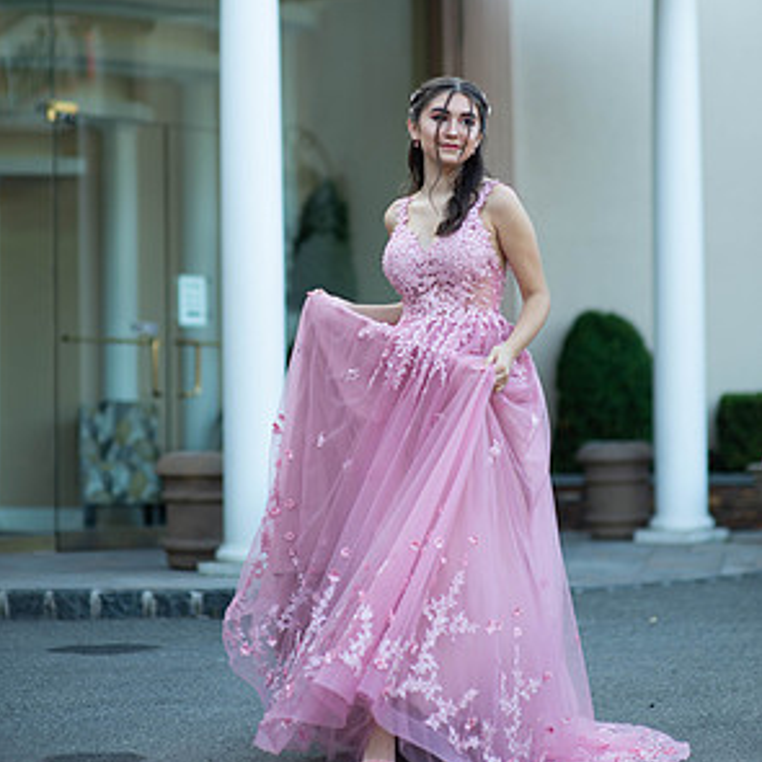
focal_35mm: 110
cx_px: 378
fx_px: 2740
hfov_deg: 15.8
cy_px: 245
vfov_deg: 15.8
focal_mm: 85
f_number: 2
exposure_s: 1/640
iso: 250
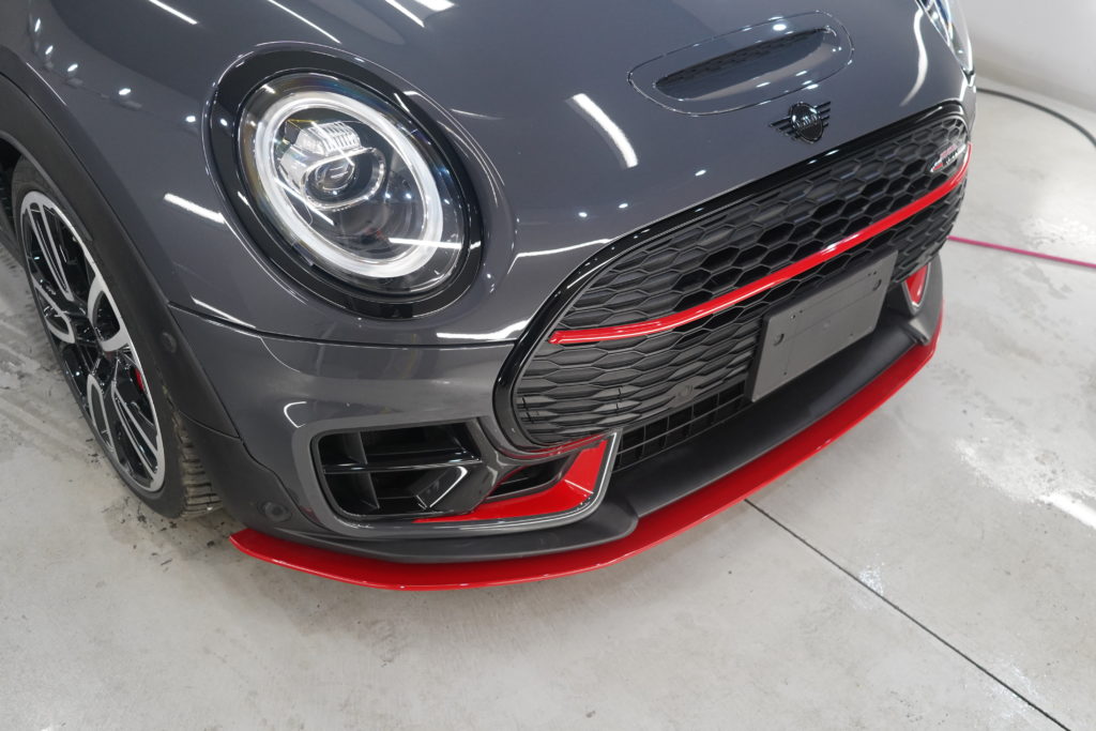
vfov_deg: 38.9
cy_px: 366
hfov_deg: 55.8
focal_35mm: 34
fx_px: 1035
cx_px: 548
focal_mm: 34
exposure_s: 1/160
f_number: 4.5
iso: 2500
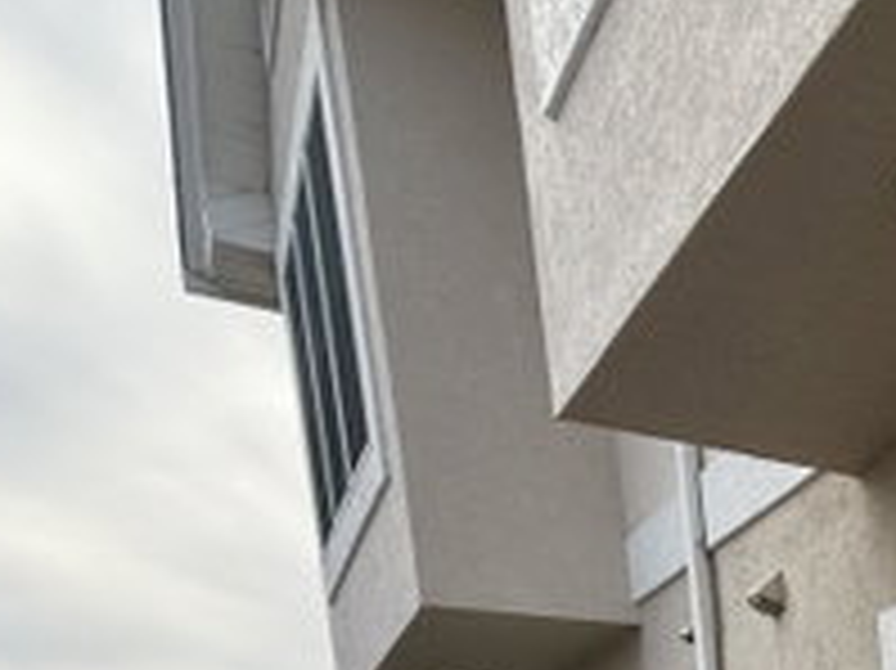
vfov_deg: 24.5
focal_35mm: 45
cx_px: 1231
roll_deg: +3.2
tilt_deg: -6.4
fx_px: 1164
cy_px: 1021
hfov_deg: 30.5
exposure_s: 1/1033
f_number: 2.2
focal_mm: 2.22
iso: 50
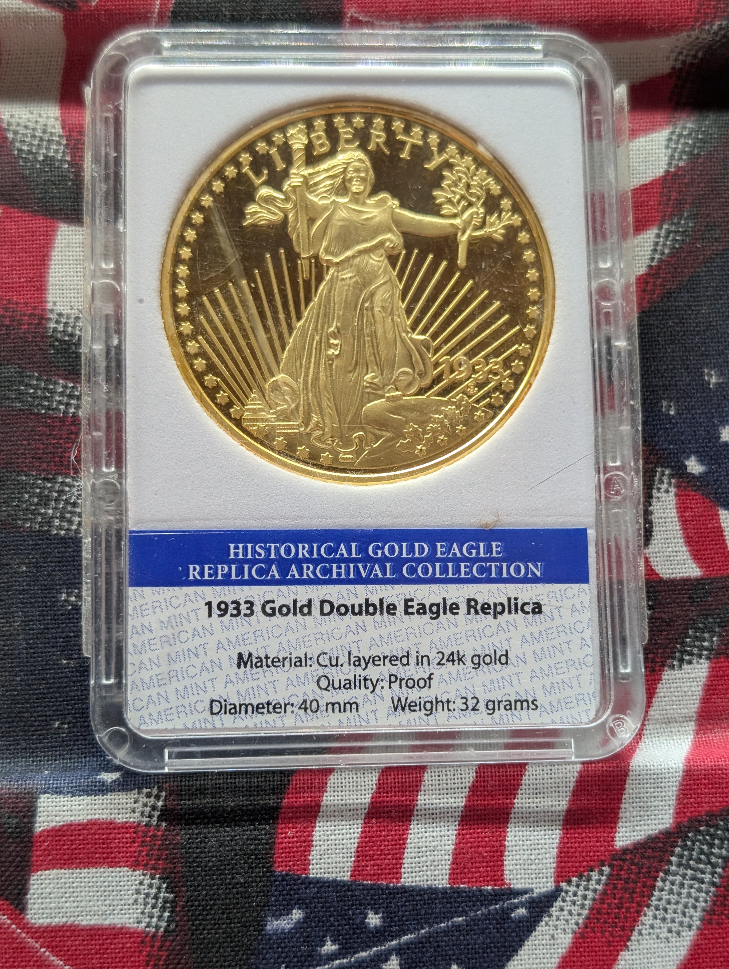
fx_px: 1372
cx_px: 364
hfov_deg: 29.7
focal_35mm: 49
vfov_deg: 38.9
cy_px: 484
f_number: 1.68
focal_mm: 6.9
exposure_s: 1/133
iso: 109
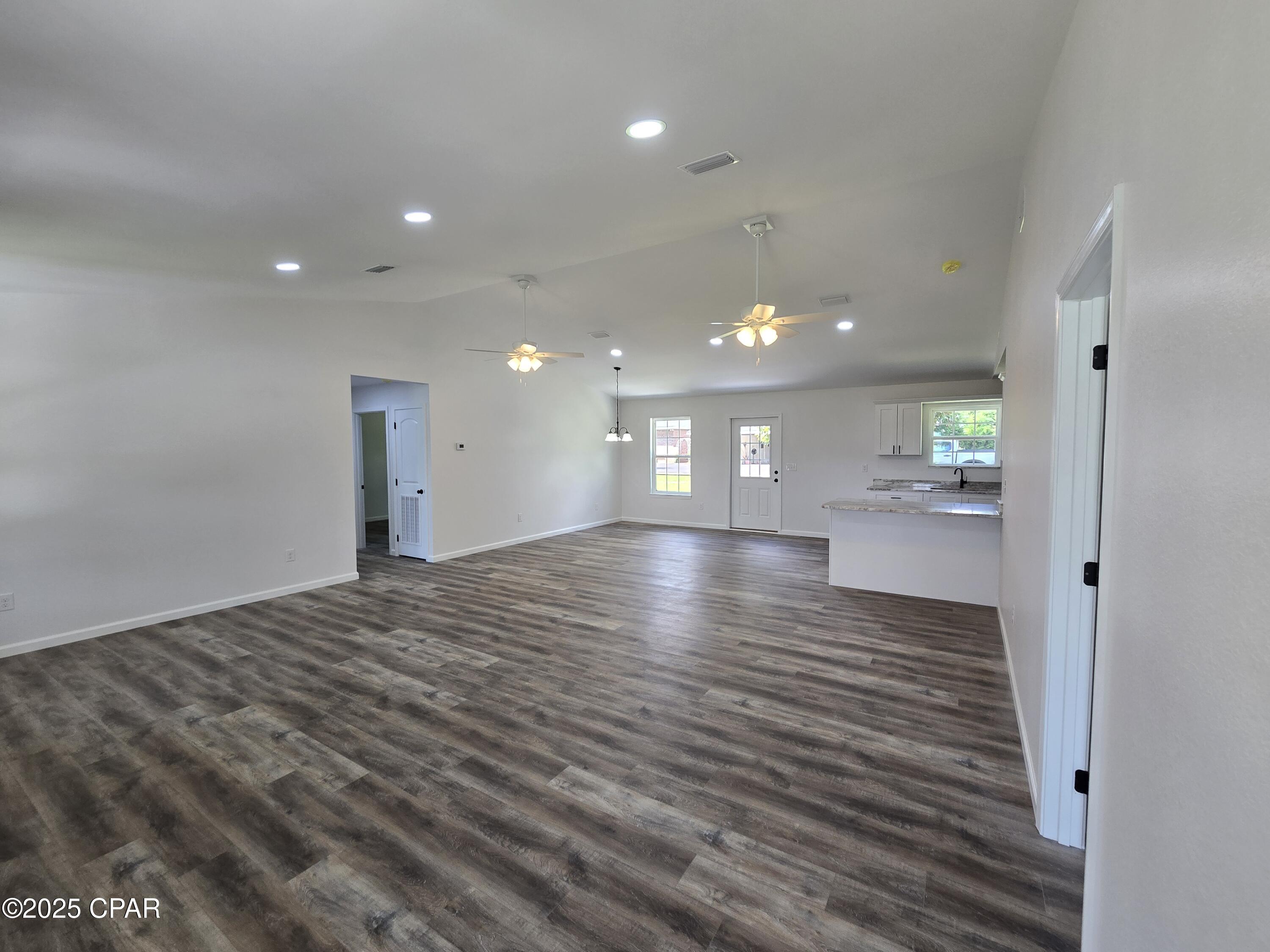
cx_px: 635
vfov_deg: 89.9
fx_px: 477
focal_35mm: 13
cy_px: 476
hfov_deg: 106.2
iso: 80
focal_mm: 2.2
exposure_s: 1/60
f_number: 2.2
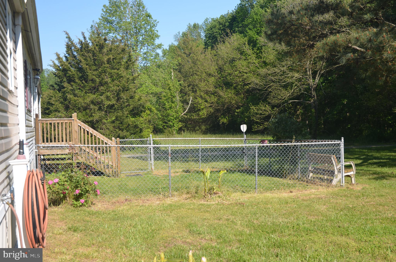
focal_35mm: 46
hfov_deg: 42.4
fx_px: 510
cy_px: 131
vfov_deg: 28.8
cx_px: 198
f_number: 6.3
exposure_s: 1/200
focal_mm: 31
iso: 200
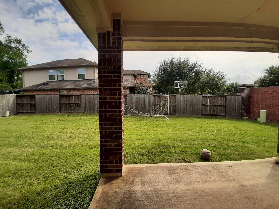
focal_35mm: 13
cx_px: 140
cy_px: 104
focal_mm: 1.42
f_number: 2.2
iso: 40
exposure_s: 1/984
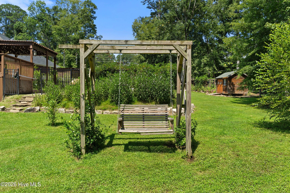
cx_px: 145
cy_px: 96
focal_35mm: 28
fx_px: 226
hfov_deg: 65.5
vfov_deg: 46.4
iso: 160
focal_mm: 28
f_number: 11
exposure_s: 1/50
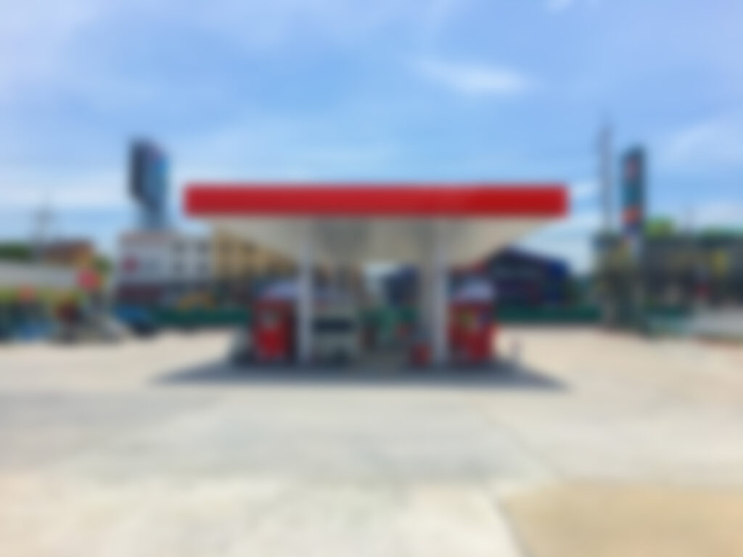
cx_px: 372
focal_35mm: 29
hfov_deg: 61.7
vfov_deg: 48.2
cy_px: 278
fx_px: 622
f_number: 2.2
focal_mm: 4.15
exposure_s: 1/2500
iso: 25
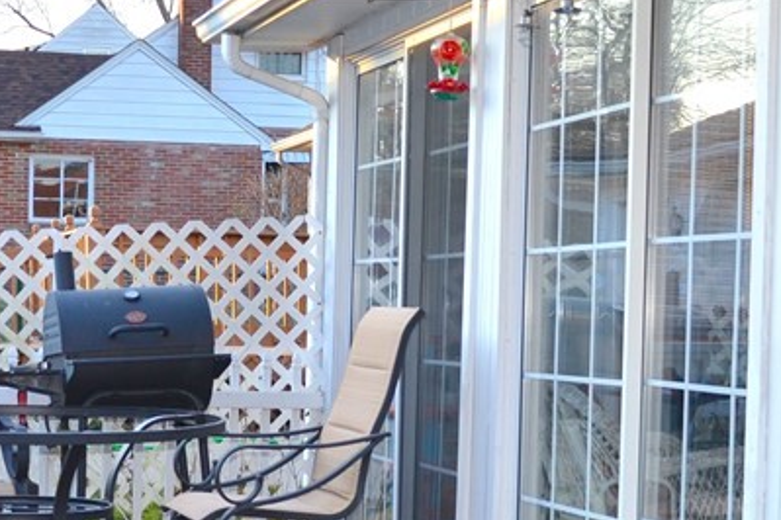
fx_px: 2126
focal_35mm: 98
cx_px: 268
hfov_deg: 20.8
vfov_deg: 13.9
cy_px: 356
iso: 100
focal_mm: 24
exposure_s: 1/125
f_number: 4
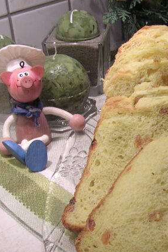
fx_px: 504
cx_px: 170
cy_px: 164
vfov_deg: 27.9
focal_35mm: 72
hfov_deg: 18.4
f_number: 2.8
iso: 100
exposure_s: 1/32.5
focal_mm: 5.8
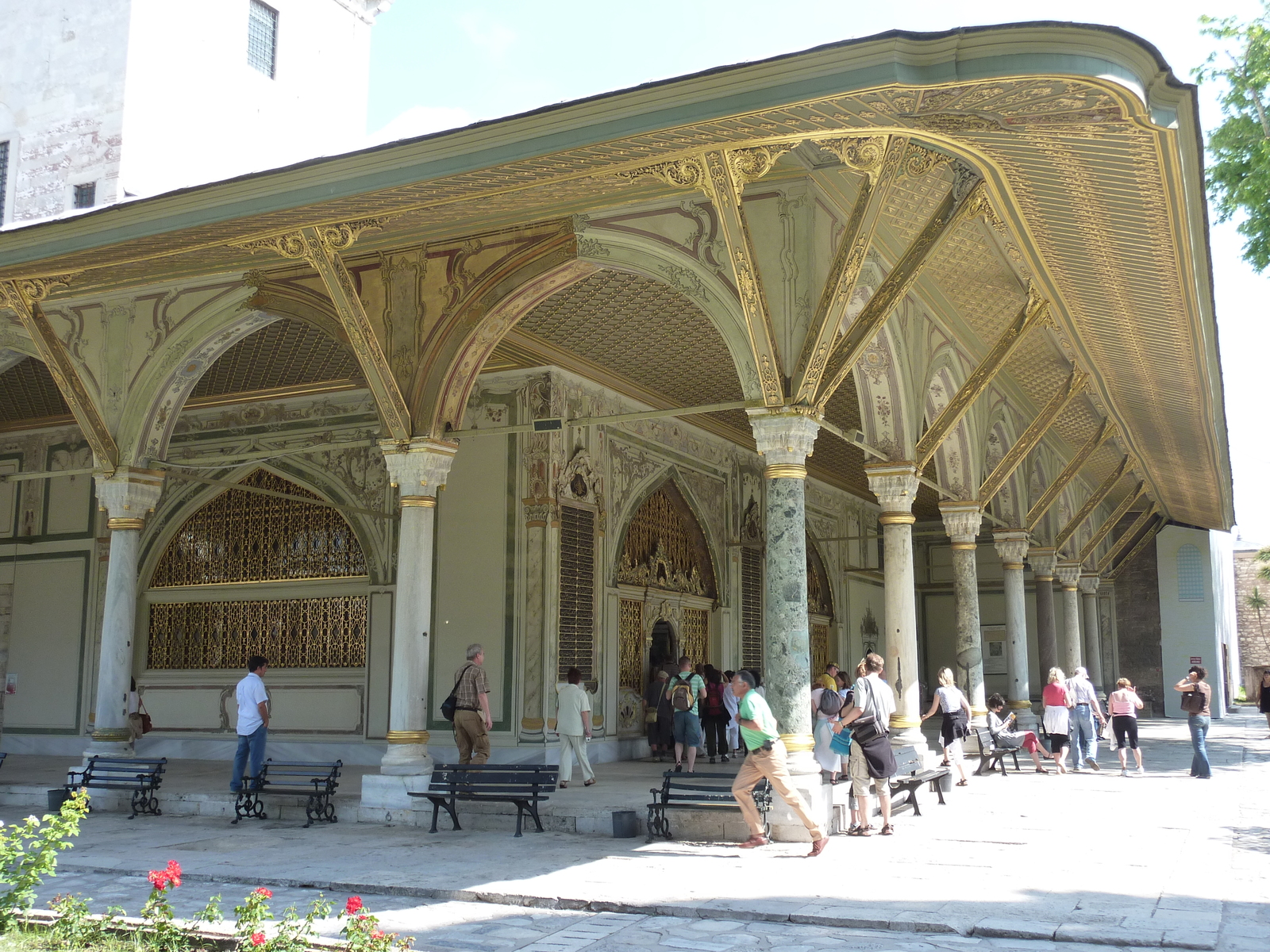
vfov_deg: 40.7
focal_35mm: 35
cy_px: 476
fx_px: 1284
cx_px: 635
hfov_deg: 52.6
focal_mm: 5.7
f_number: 4
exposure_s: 1/160
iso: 125
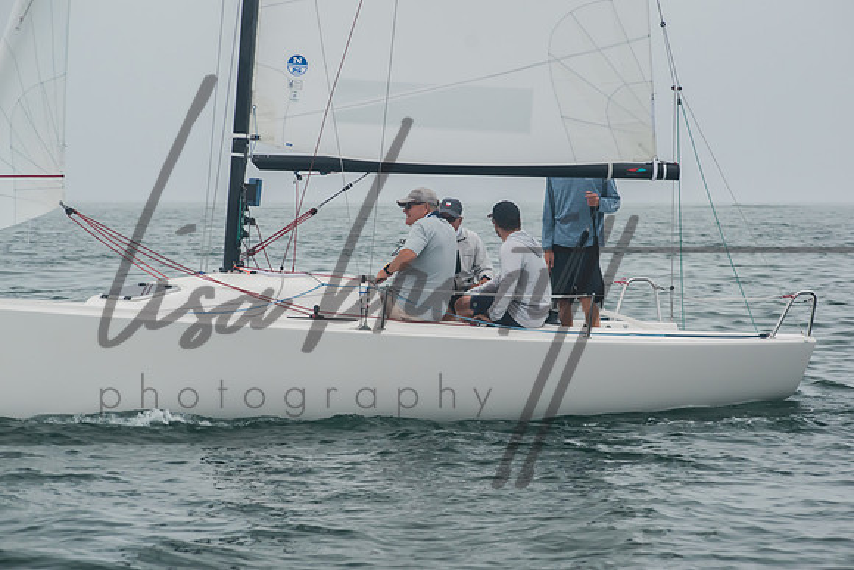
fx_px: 5031
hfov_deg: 9.7
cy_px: 285
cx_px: 438
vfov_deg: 6.5
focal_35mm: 212
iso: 800
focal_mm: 135
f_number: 10
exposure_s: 1/1250
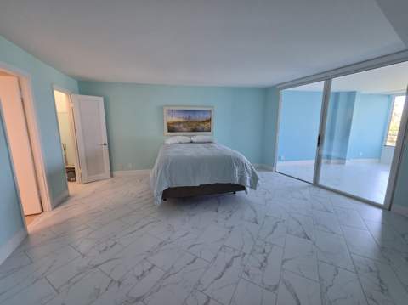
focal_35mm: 13
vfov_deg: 89.8
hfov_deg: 106.2
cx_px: 204
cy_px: 152
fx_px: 153
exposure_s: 1/60
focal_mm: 2.2
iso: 250
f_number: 2.2
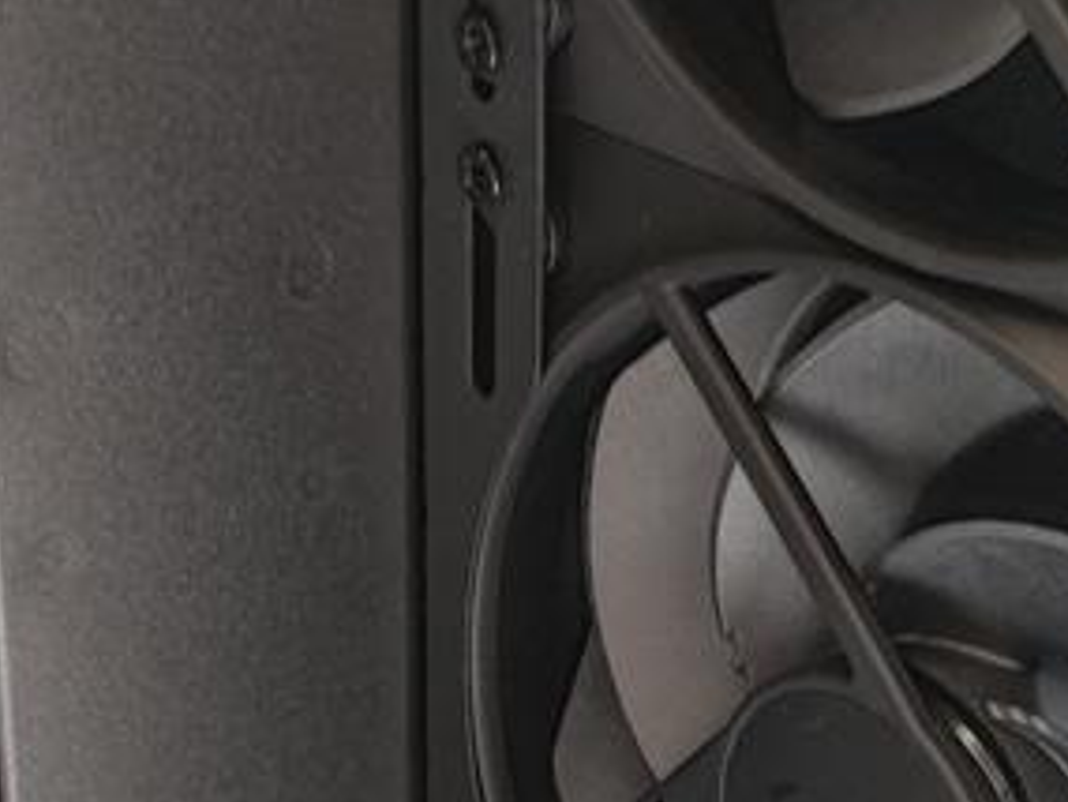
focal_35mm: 101
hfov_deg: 19.4
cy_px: 693
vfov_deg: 14.5
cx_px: 727
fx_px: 3117
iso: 1273
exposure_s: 1/17
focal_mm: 6.78
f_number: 1.85
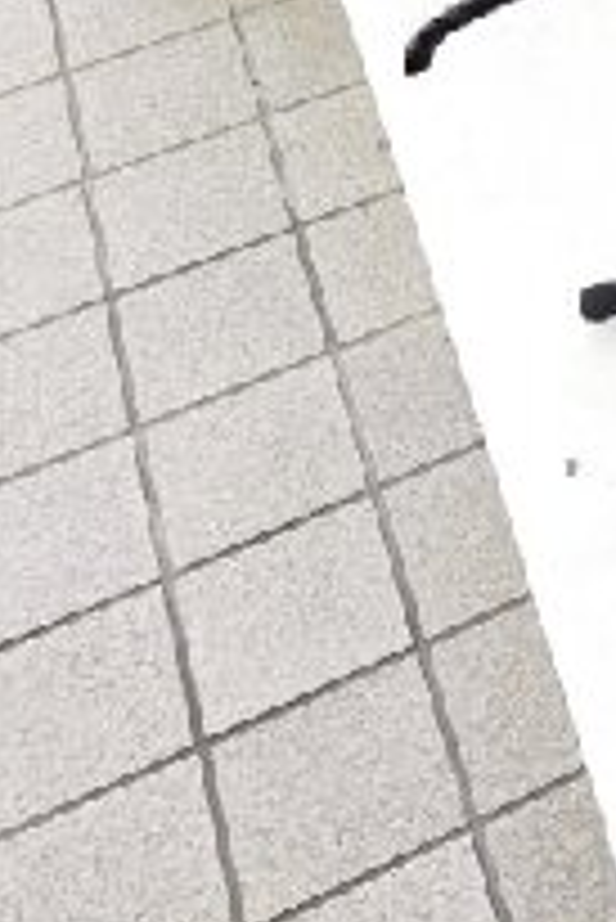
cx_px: 1263
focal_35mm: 82
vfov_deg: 23.9
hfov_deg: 13.9
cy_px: 54
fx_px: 2101
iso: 195
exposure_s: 1/120
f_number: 1.79
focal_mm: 4.71
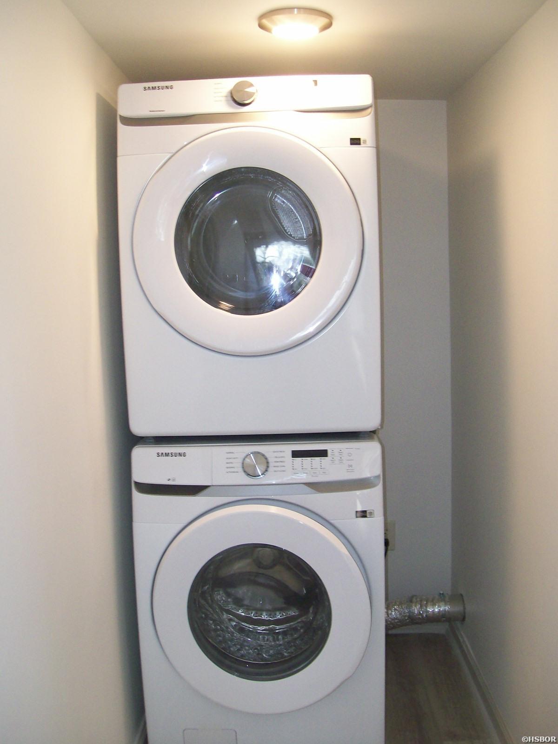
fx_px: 774
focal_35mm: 36
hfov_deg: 39.7
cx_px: 279
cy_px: 372
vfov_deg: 51.4
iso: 140
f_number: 2.7
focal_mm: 6
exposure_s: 1/64
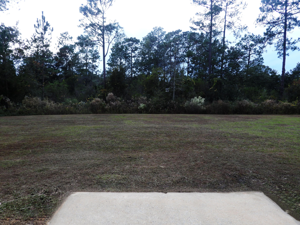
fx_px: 208
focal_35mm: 24
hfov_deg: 71.6
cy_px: 112
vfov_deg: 56.8
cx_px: 150
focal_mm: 4.3
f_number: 2.8
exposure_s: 1/30
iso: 140
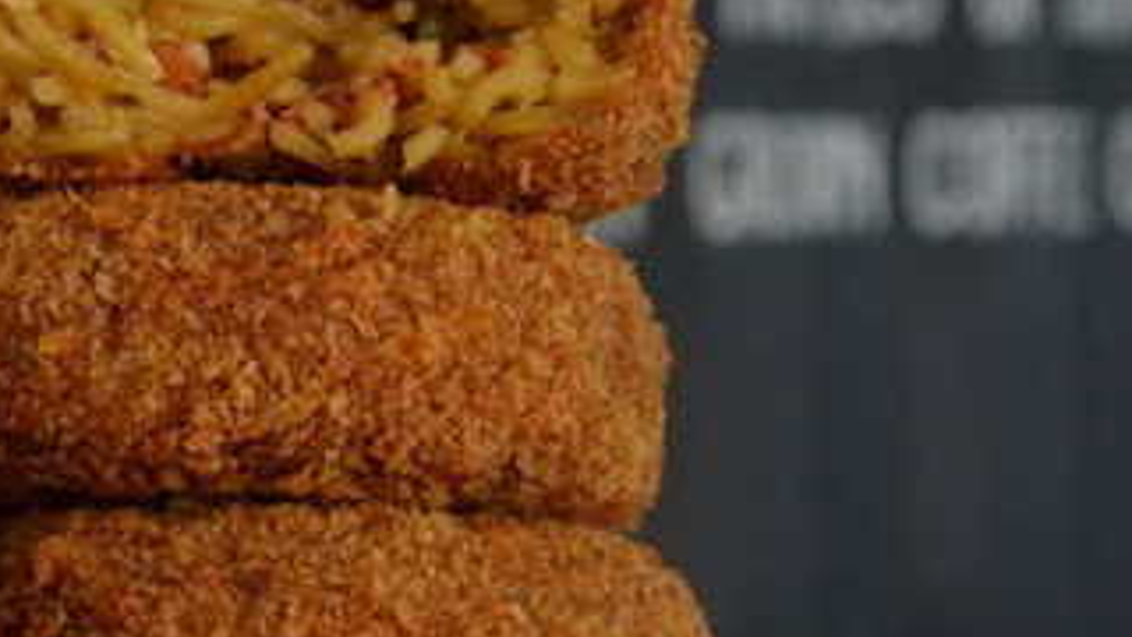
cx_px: 96
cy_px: 368
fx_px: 4472
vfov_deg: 8.1
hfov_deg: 14.3
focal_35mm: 149
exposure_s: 1/125
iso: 1000
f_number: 8
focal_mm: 38
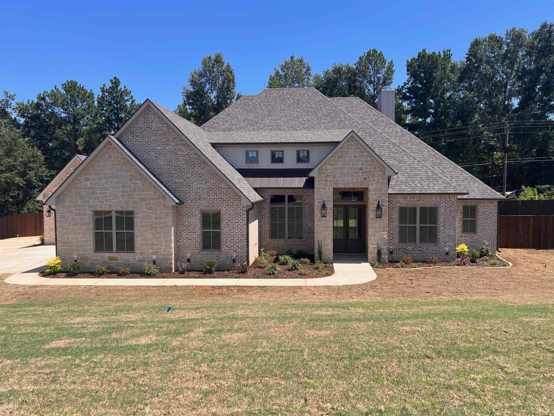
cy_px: 208
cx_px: 277
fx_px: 416
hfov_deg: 67.3
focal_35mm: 26
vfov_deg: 53.1
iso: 50
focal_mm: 5.7
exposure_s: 1/2632
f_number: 1.5
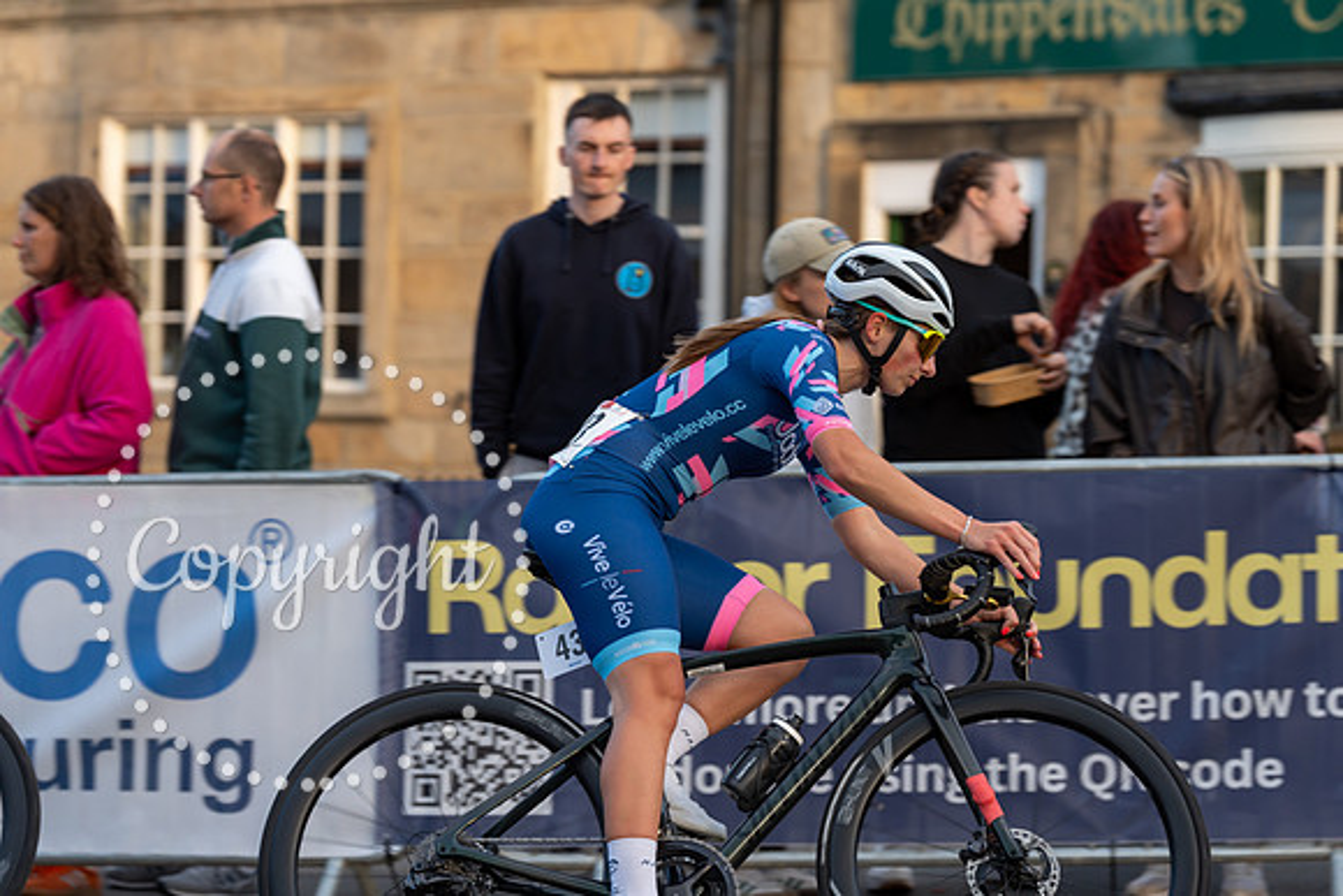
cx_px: 672
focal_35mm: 122
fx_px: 4552
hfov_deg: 16.8
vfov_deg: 11.2
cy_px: 448
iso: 400
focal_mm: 122
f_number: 3.5
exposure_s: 1/800
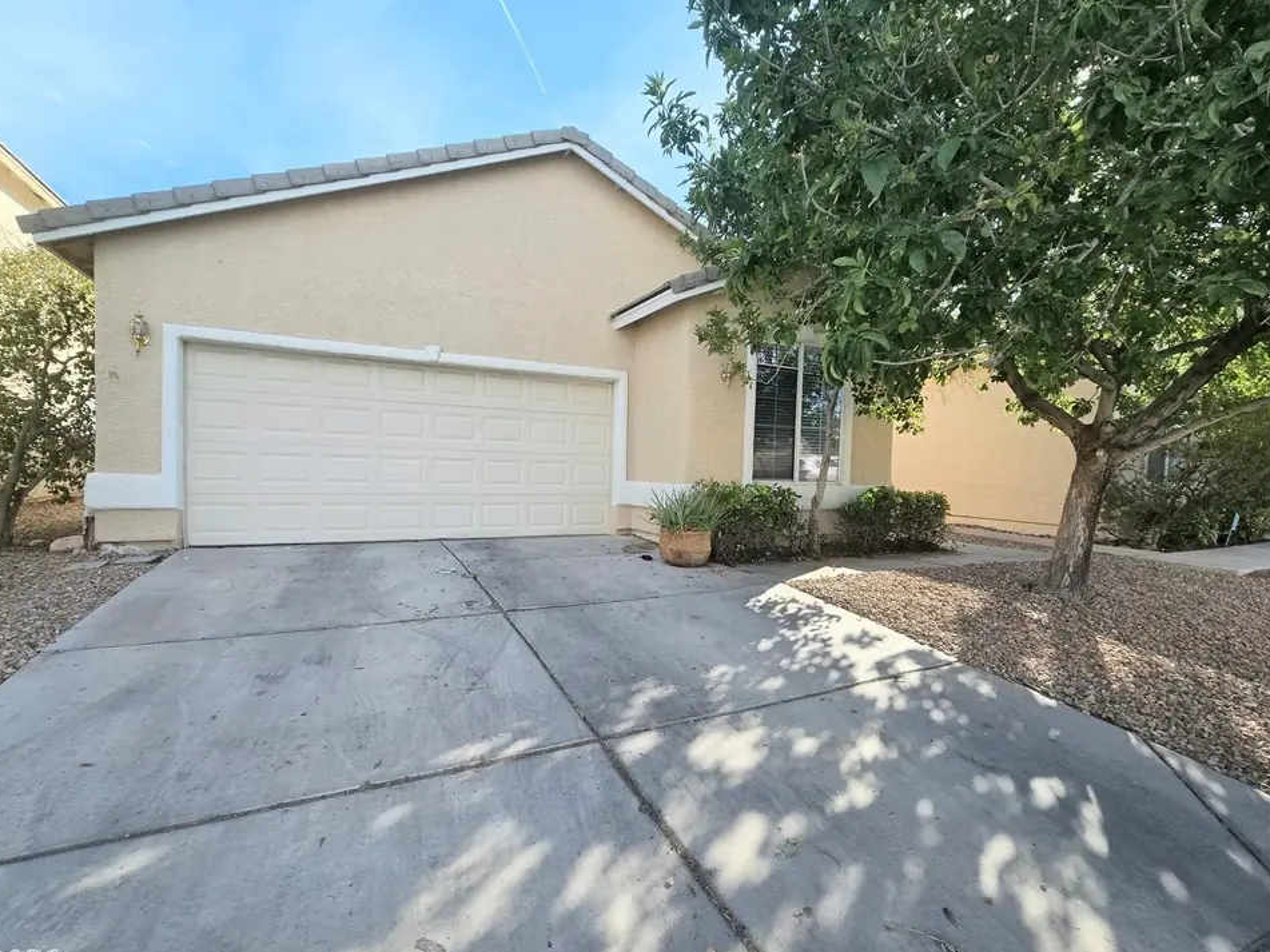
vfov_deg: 85.7
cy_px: 470
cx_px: 600
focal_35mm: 14
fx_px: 514
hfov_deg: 102.0
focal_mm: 2.2
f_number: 2.2
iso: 50
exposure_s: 1/1192
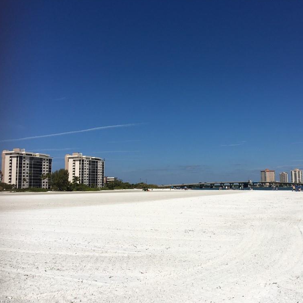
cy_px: 151
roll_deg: +0.7
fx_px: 347
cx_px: 186
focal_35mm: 35
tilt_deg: +6.9
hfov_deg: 46.9
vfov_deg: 47.2
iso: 25
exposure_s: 1/4274
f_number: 2.2
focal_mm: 4.15
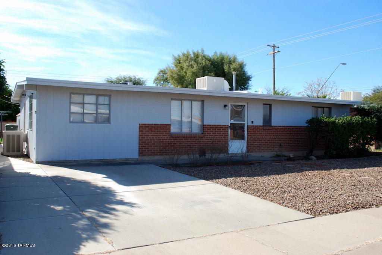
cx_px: 191
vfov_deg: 40.1
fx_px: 351
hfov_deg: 57.2
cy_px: 128
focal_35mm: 33
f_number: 7.1
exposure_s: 1/200
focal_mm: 22
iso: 100
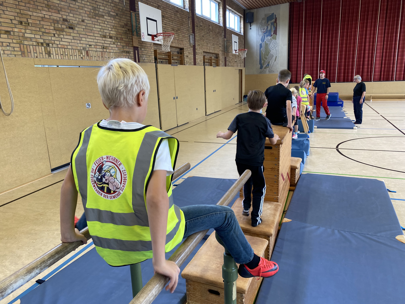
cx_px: 202
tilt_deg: -13.3
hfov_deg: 67.3
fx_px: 304
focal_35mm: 26
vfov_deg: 53.1
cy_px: 152
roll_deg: +2.5
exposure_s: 1/100
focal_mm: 4.25
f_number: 1.8
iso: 80
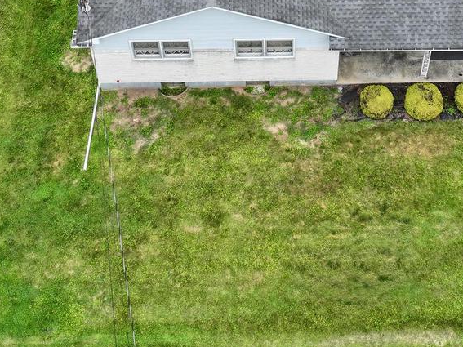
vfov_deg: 22.4
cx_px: 318
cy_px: -52
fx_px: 816
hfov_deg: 31.4
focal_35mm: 61
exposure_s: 1/640
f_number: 2.8
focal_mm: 12.29
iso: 110
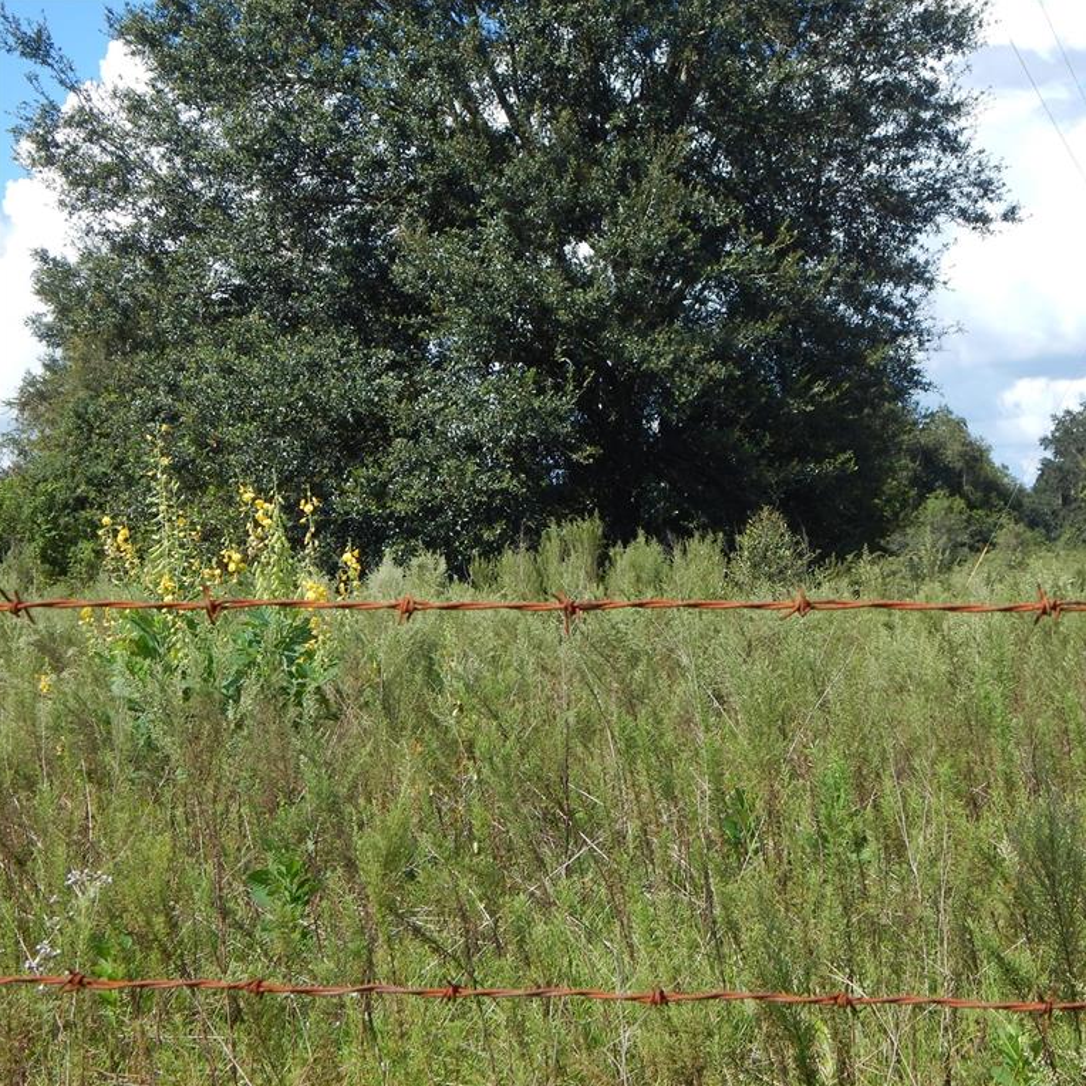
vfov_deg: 26.9
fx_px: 2272
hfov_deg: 26.7
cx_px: 724
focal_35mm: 64
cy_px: 543
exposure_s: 1/1000
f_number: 3.8
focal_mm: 9.7
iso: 125
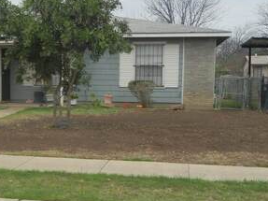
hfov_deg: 28.0
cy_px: 114
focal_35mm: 67
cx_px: 34
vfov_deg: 21.9
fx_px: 519
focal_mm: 5.4
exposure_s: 1/916
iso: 160
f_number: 3.5
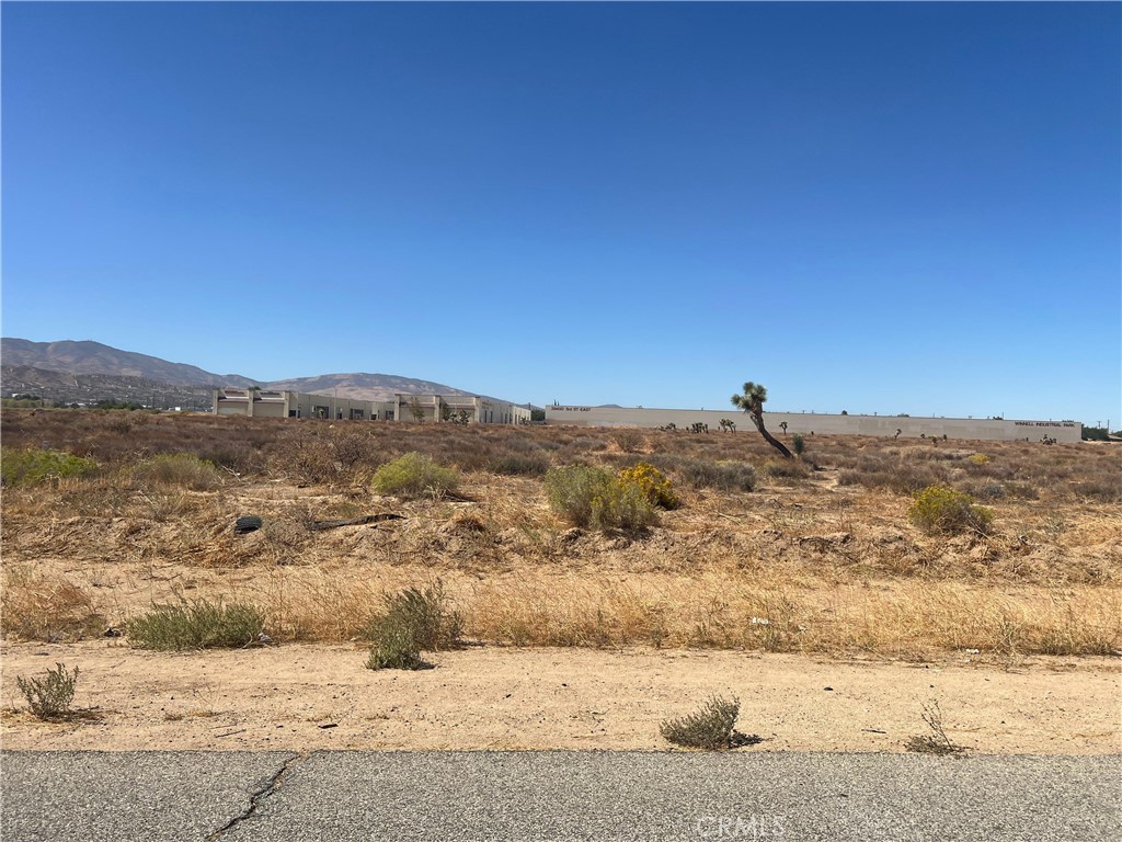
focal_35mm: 26
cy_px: 421
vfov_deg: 53.1
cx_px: 561
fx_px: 843
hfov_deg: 67.3
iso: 50
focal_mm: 5.7
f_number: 1.5
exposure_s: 1/6579
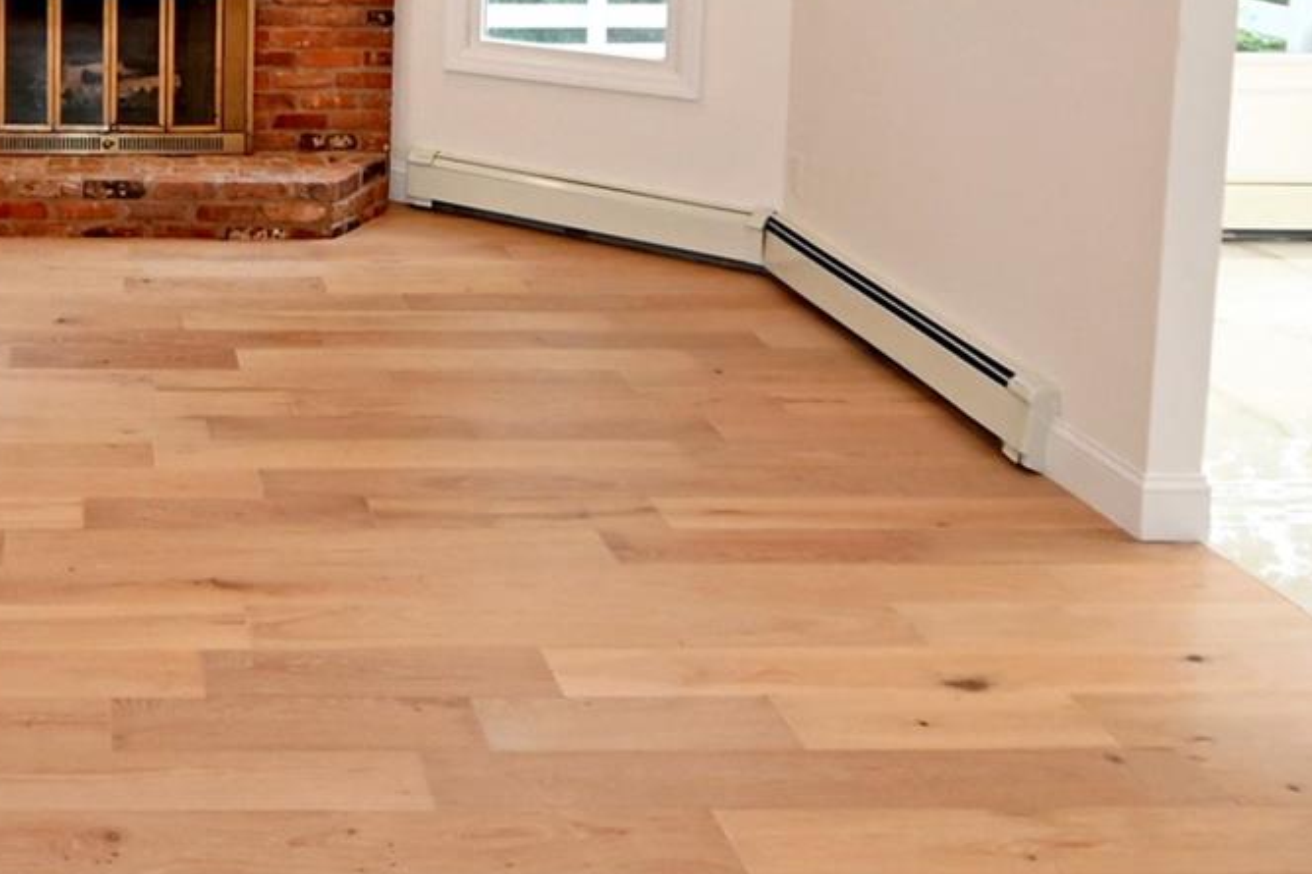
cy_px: -95
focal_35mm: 46
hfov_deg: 39.2
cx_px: 96
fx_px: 1676
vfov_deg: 26.8
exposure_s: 1/60
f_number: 4
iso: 250
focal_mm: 10
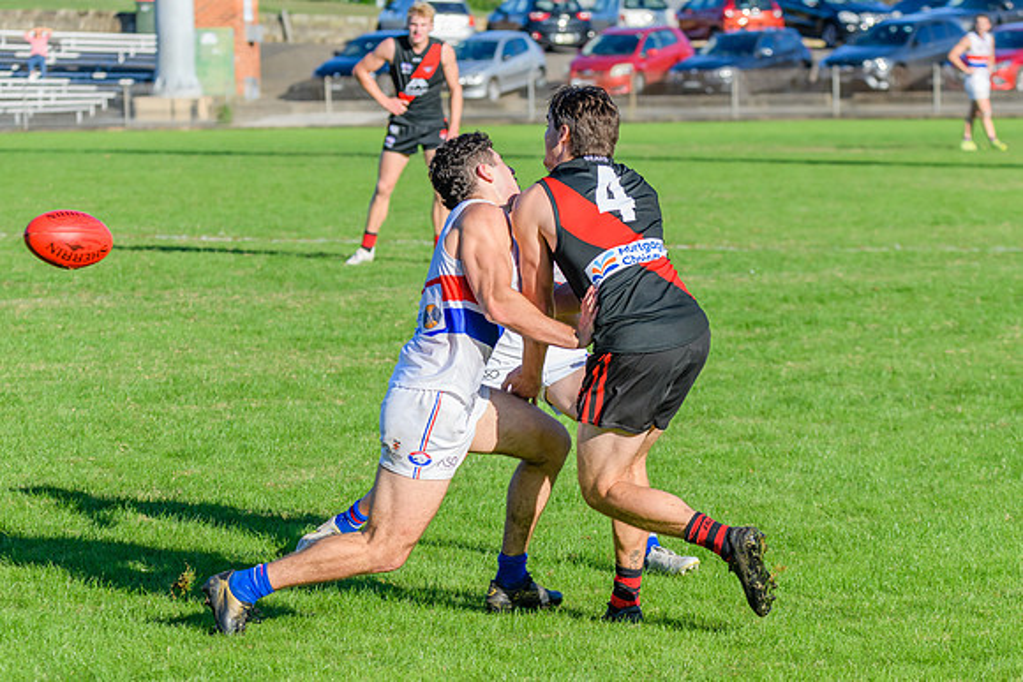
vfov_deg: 7.5
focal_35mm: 183
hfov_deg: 11.2
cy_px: 398
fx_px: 5193
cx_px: 500
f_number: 7.1
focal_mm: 150
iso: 800
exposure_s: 1/2000
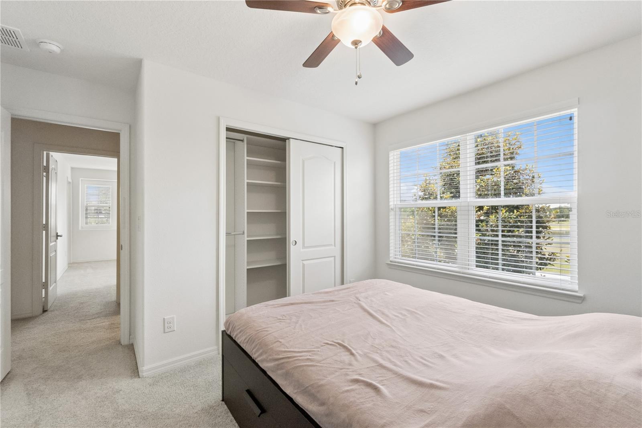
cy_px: 214
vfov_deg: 77.3
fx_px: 267
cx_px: 321
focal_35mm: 15
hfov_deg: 100.4
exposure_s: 1/60
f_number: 11
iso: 1600
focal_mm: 10
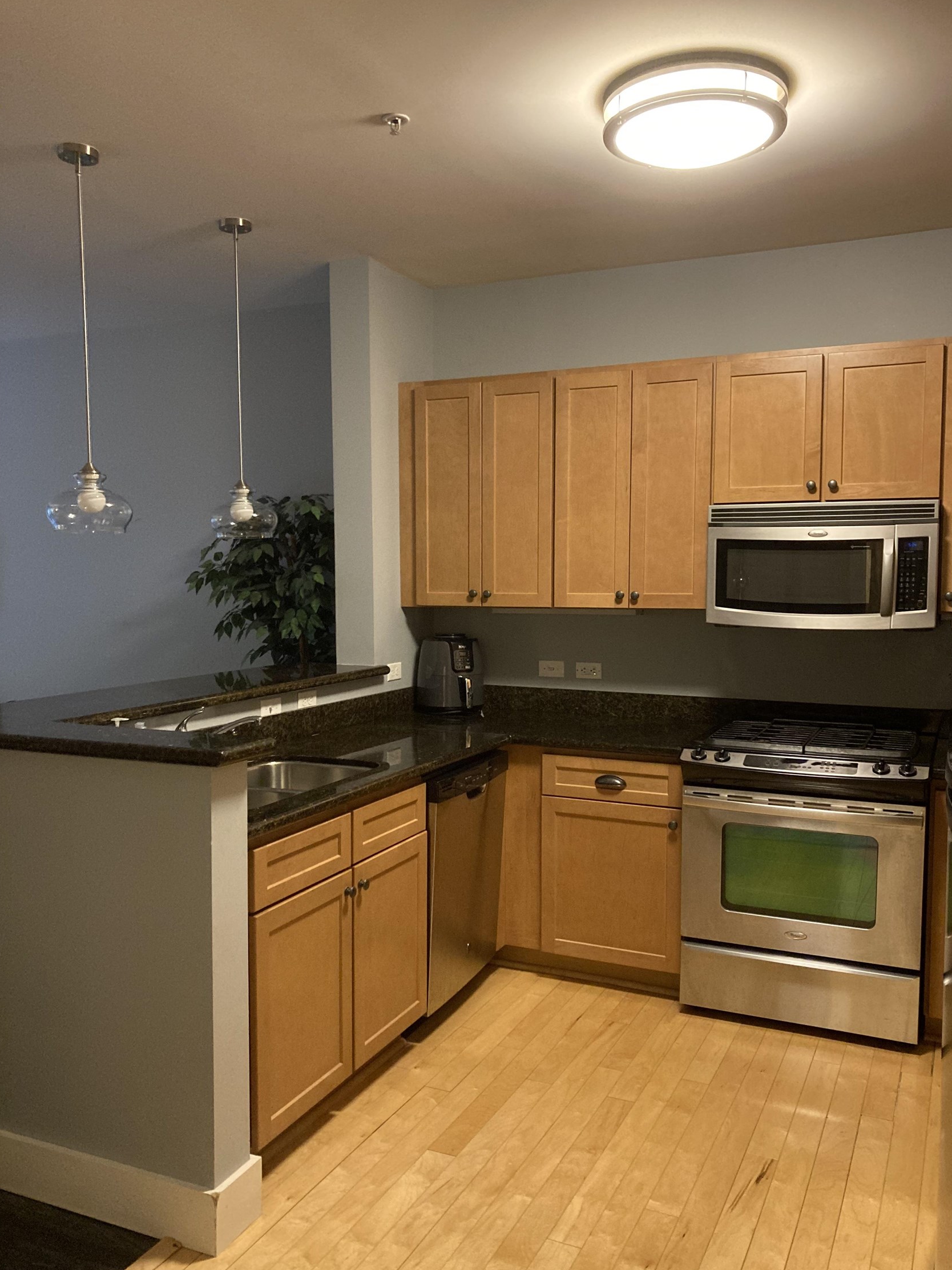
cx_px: 489
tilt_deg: -2.5
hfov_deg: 48.2
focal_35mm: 29
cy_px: 643
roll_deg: +0.5
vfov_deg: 61.7
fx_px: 1064
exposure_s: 1/30
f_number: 1.8
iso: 400
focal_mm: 3.99
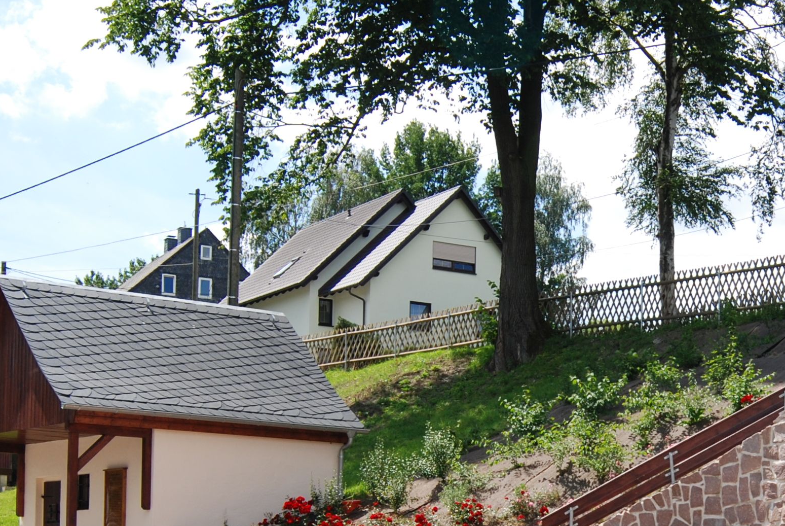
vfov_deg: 17.9
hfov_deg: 26.0
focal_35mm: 75
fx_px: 1637
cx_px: 728
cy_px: 500
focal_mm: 20
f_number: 8
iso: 100
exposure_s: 1/160
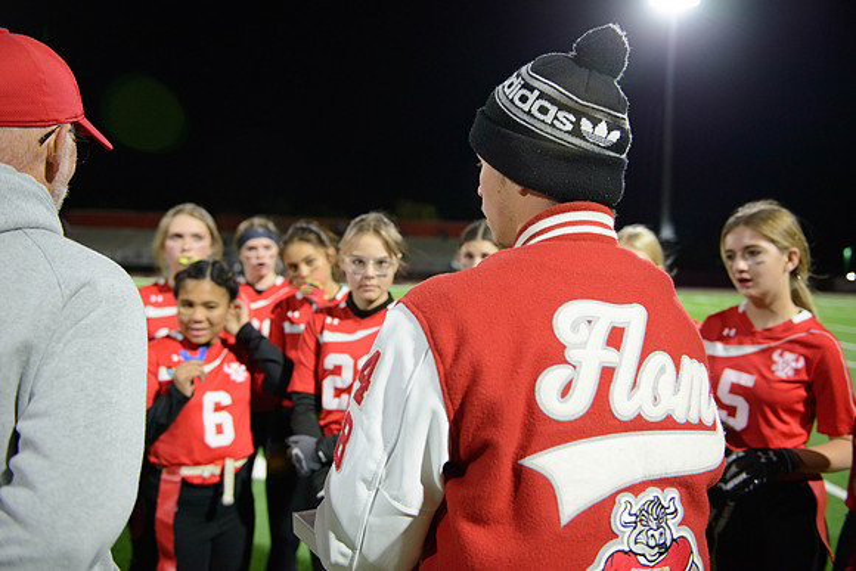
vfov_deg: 41.1
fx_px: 761
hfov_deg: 58.7
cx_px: 428
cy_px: 286
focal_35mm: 32
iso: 3200
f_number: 2.8
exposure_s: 1/320
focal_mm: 32
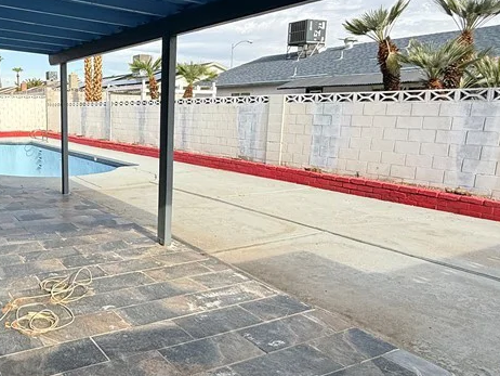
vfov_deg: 45.5
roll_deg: -1.1
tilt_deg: -7.3
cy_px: 195
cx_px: 106
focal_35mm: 31
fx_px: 448
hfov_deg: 54.6
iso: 50
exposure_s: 1/1312
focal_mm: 2.22
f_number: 2.2
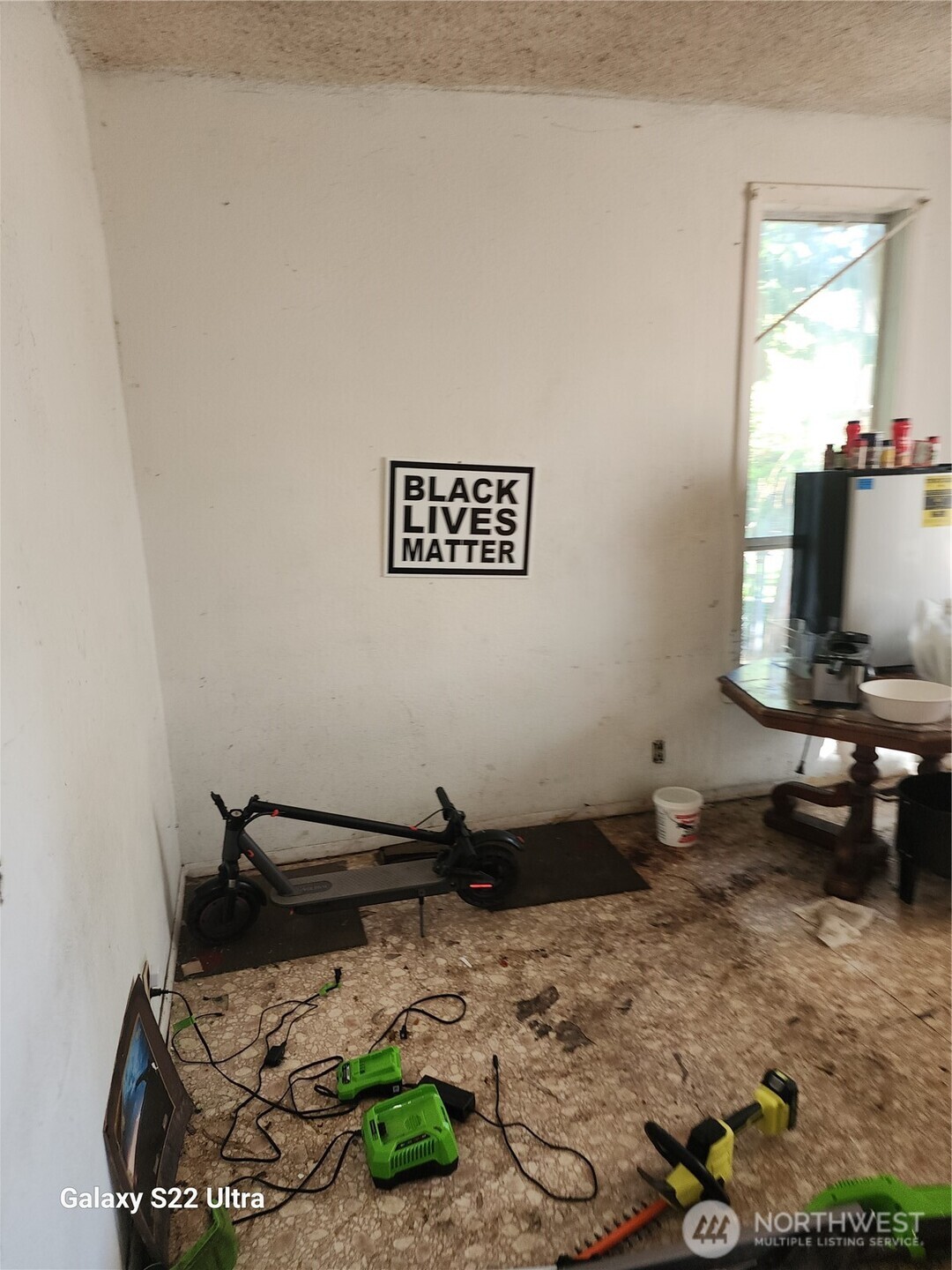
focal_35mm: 23
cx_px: 476
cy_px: 635
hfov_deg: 58.9
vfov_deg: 73.9
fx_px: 843
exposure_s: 1/60
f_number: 1.8
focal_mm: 6.4
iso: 64
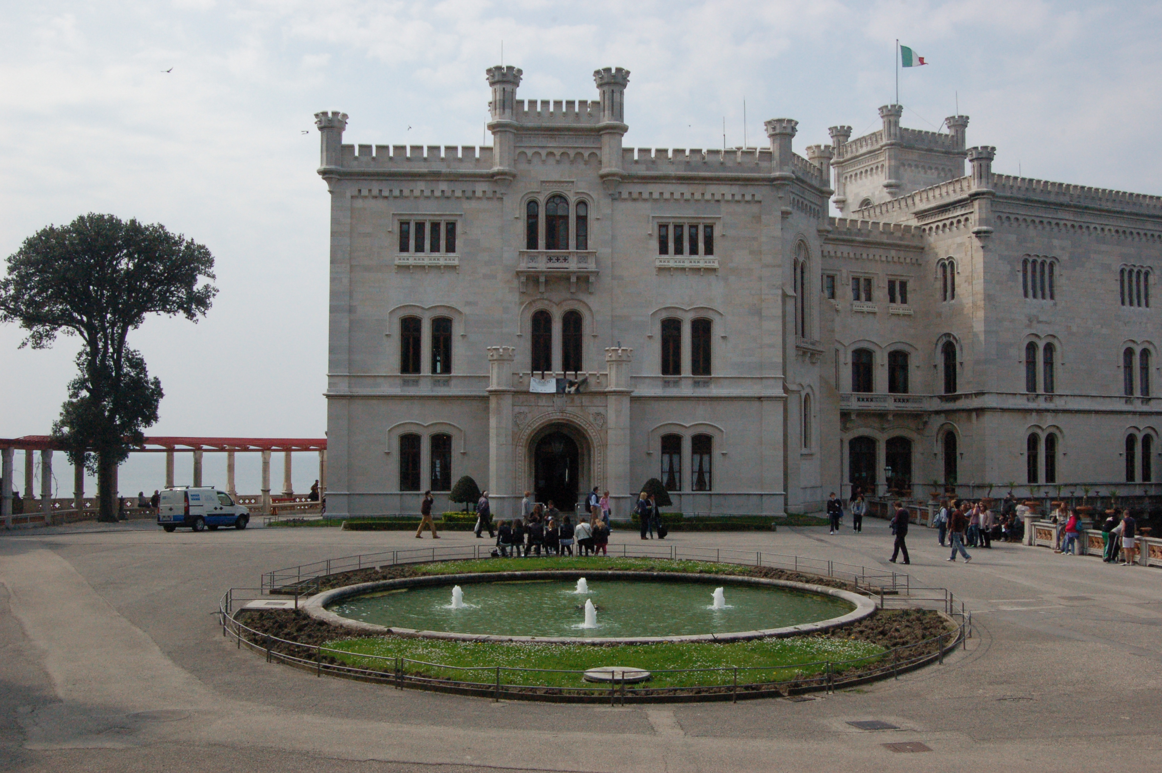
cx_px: 581
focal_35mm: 36
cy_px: 386
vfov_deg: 36.8
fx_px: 1161
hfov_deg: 53.2
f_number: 16
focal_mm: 24
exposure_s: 1/1000
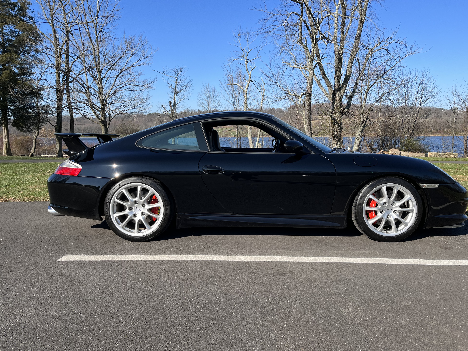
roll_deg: +0.1
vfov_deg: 51.3
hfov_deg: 65.3
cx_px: 242
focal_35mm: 27
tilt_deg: -5.8
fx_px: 365
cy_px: 170
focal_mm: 5.1
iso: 50
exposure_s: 1/2101
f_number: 1.6
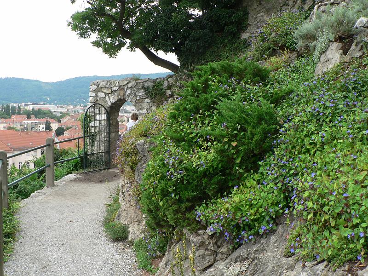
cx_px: 184
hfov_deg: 51.4
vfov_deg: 39.7
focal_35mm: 36
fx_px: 383
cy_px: 138
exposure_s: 1/125
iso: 80
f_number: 4
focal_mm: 6
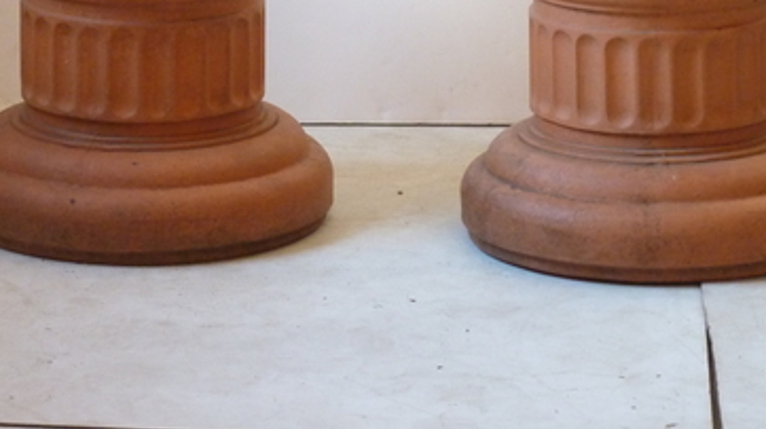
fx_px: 3044
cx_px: 353
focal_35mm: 150
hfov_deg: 14.3
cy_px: -36
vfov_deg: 8.0
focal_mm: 13.7
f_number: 4.2
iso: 400
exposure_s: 1/25
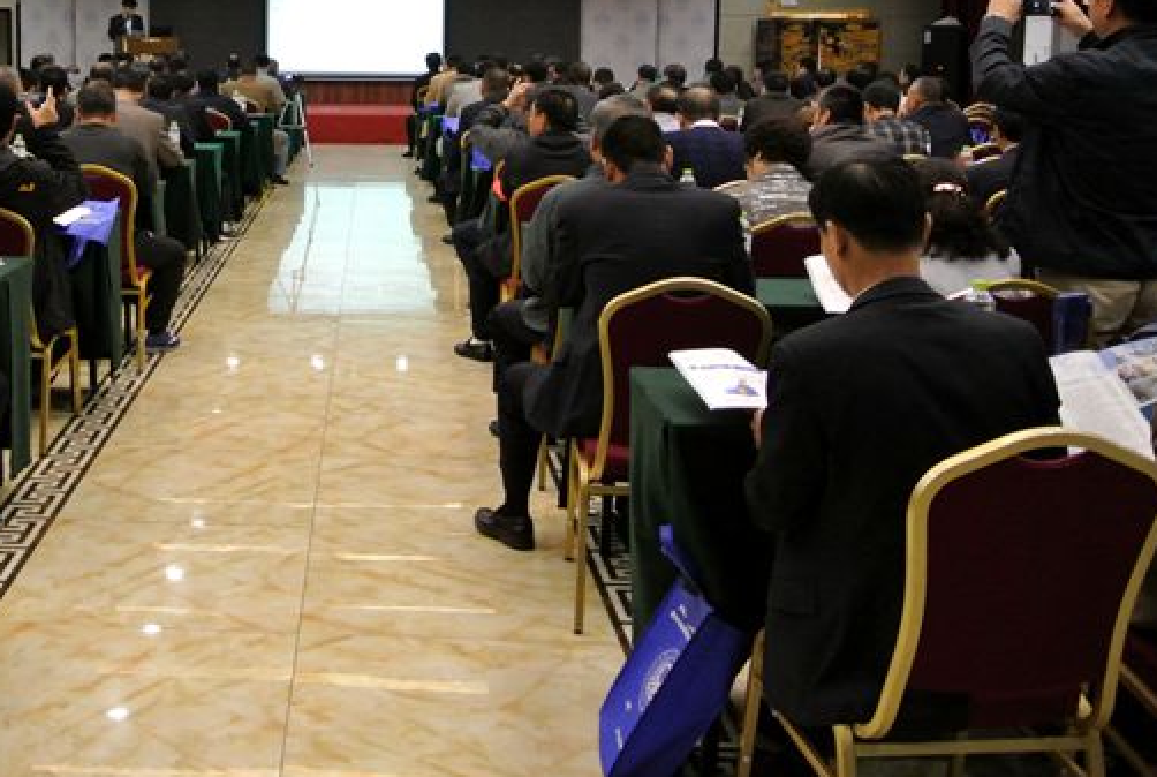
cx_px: 267
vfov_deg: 30.8
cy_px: 201
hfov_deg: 43.6
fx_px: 1385
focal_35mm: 43
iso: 900
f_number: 3.5
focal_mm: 10
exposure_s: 1/30
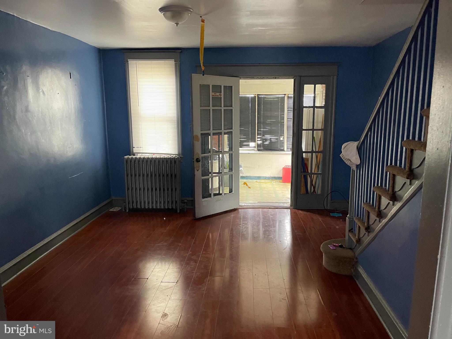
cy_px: 170
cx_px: 226
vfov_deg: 53.1
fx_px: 339
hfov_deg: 67.3
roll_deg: +1.6
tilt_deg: -8.3
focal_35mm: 26
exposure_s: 1/59
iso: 500
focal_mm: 5.1
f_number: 1.6
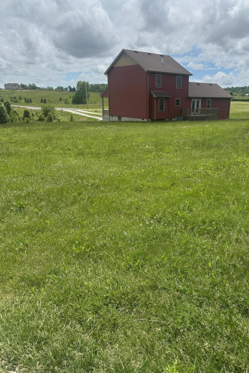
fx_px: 301
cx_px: 155
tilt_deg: -13.6
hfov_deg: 44.6
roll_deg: -2.2
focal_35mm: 29
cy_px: 181
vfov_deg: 63.6
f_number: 1.78
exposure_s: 1/6211
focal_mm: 6.86
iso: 80
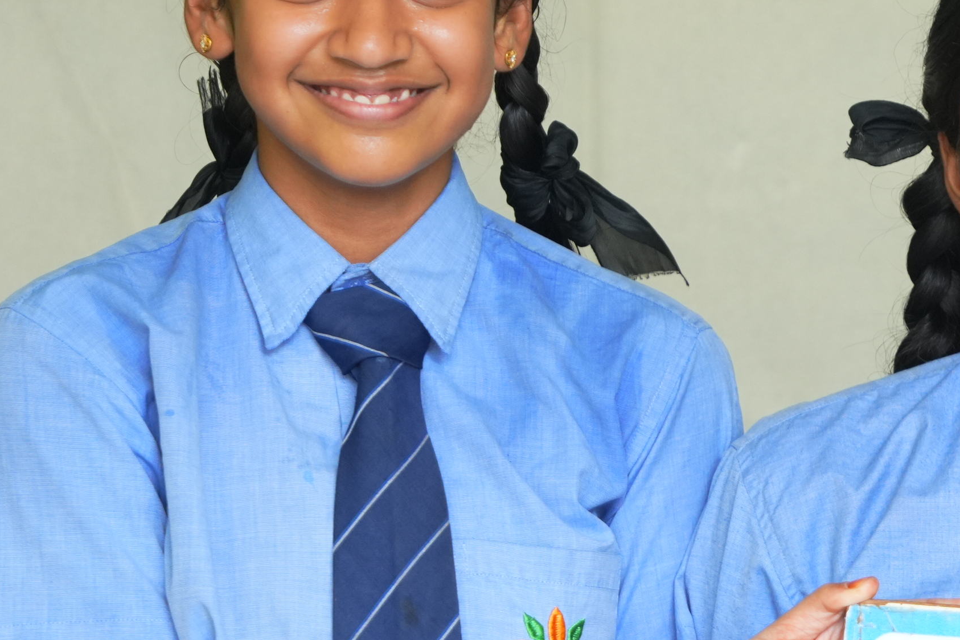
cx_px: 1392
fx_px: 6906
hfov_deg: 7.8
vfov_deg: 5.3
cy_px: 650
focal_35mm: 259
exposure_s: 1/200
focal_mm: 70
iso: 640
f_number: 2.8
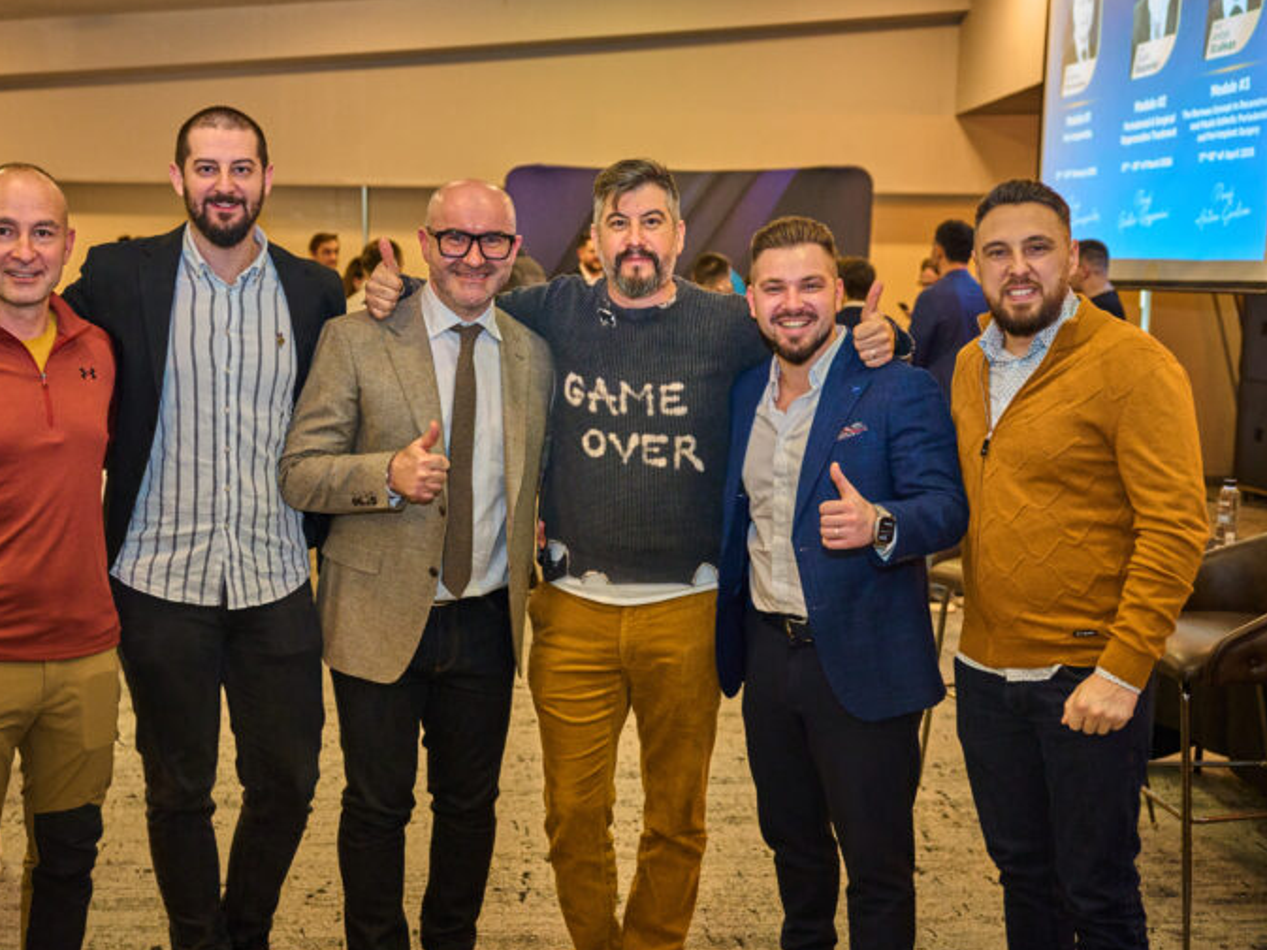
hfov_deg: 41.5
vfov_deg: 31.8
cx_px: 561
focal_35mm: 46
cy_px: 476
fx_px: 1671
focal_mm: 41.6
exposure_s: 1/100
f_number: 3.2
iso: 8000
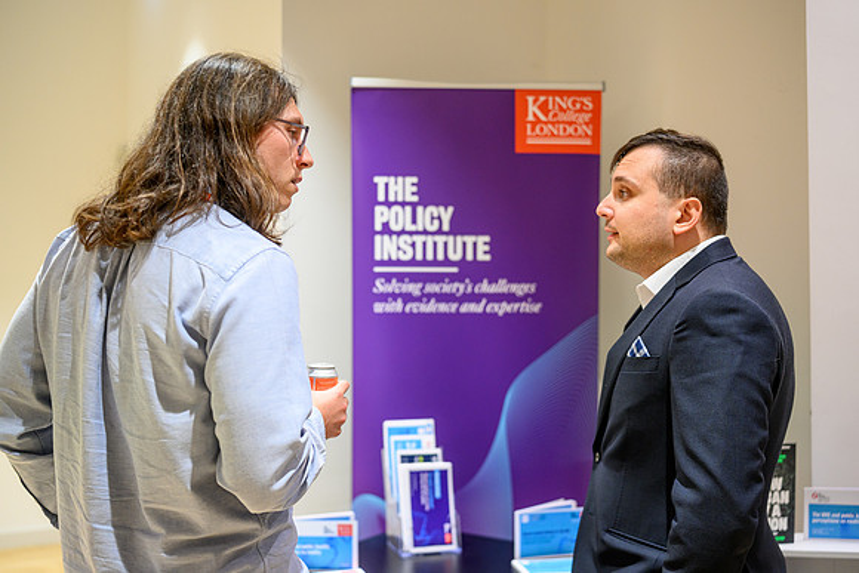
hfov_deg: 53.6
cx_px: 430
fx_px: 851
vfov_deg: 37.2
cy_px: 286
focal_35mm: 36
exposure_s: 1/200
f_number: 2
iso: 900
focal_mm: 35
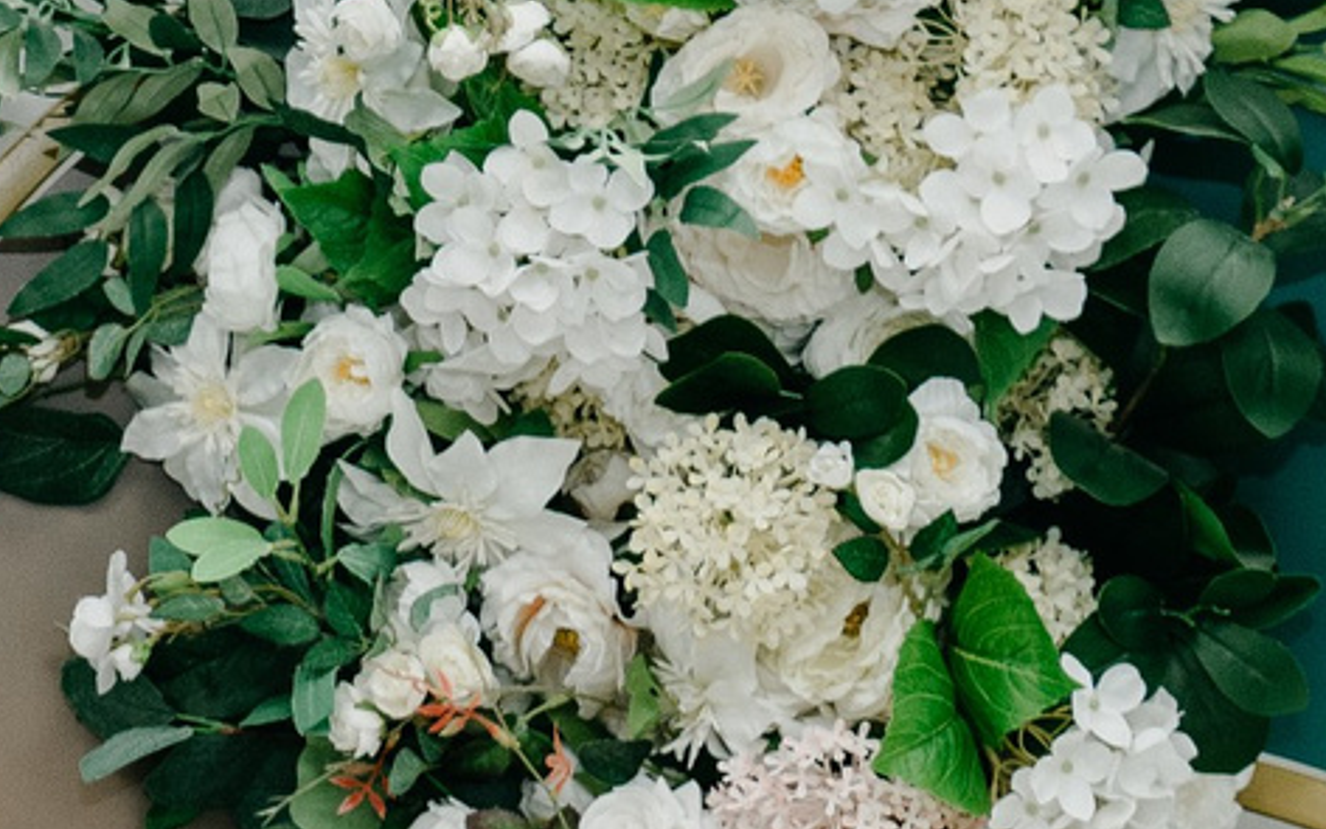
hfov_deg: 11.9
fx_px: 5818
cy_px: 480
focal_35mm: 161
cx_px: -1090
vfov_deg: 8.1
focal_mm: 28
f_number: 4
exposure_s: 1/160
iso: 400
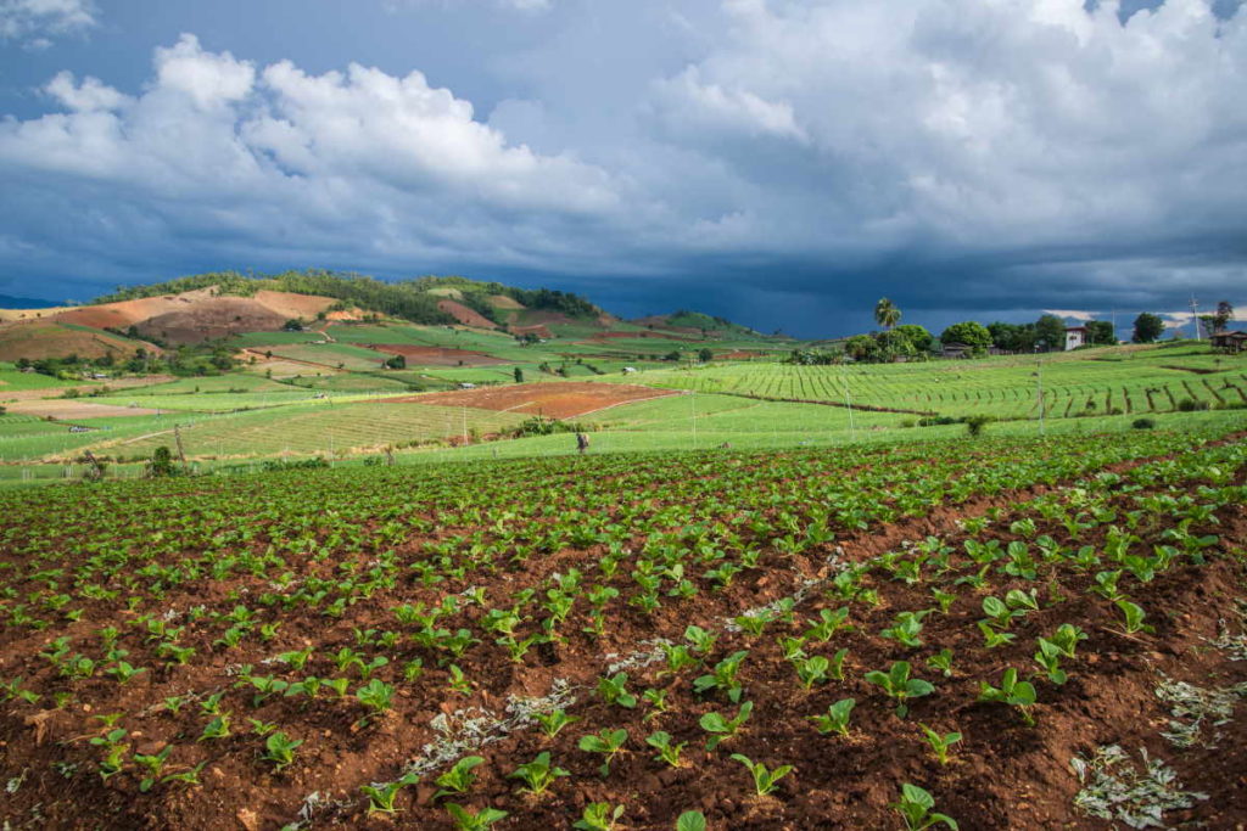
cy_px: 416
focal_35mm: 24
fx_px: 831
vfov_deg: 53.1
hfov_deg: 73.7
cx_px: 624
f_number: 9
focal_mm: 24
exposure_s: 1/250
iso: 200
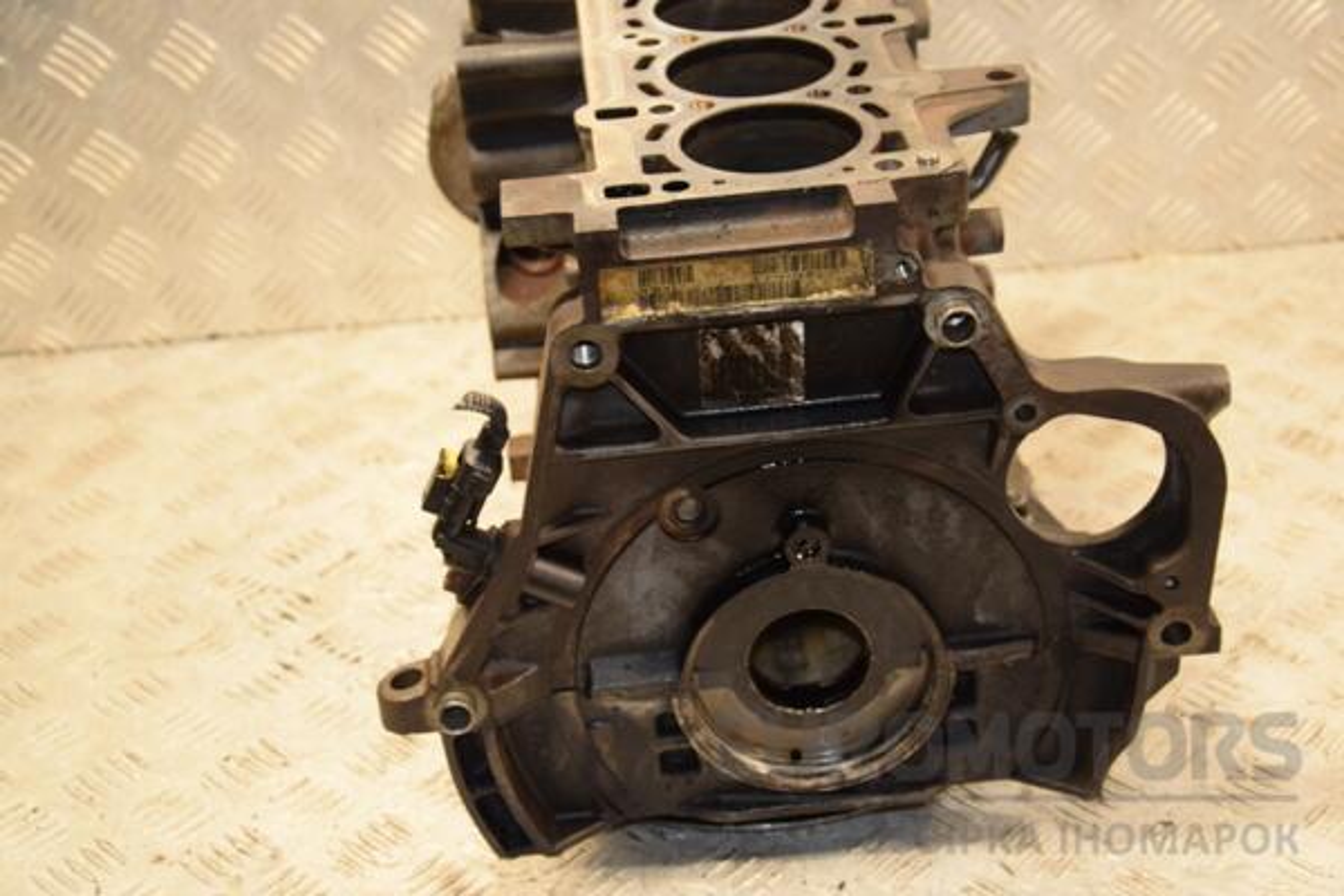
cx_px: 672
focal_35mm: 63
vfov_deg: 21.6
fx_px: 2352
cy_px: 448
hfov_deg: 31.9
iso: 800
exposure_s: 1/125
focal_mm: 42
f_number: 4.8
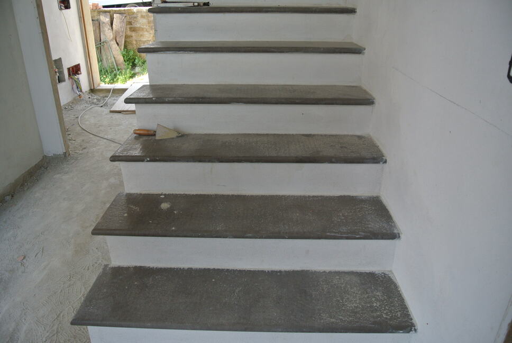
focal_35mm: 27
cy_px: 172
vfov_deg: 48.0
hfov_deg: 67.3
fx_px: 384
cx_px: 256
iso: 100
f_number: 3.5
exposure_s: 1/125
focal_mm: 10
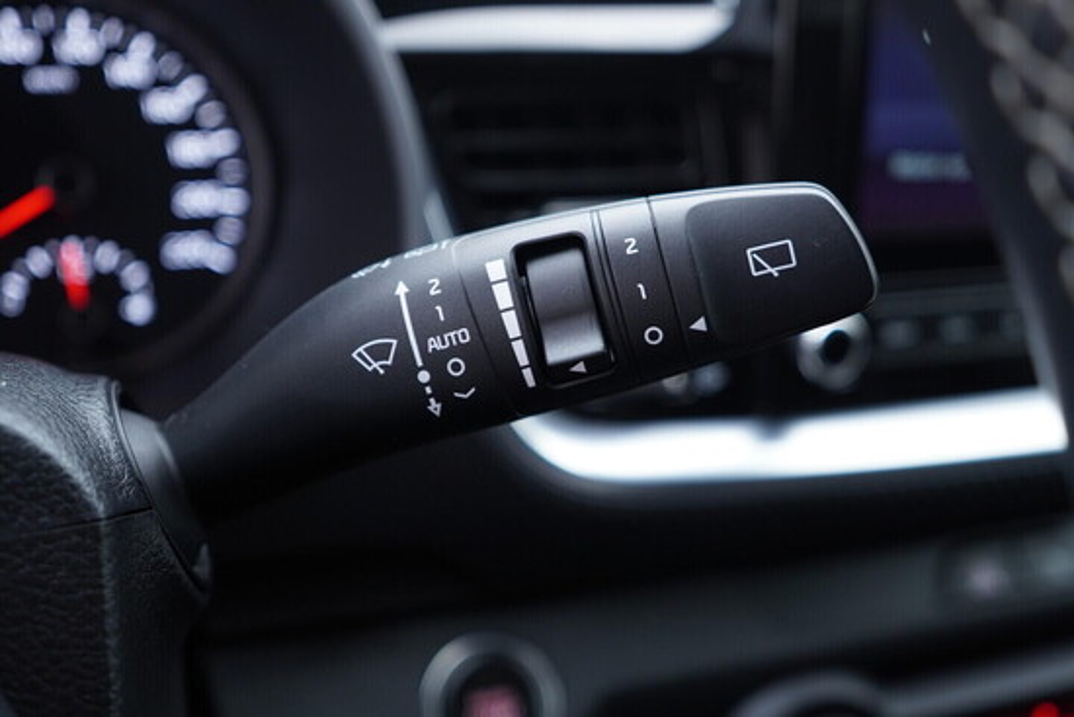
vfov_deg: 36.9
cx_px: 537
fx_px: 1074
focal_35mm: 36
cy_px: 358
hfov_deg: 53.1
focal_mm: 24
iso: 250
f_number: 2.8
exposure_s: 1/40
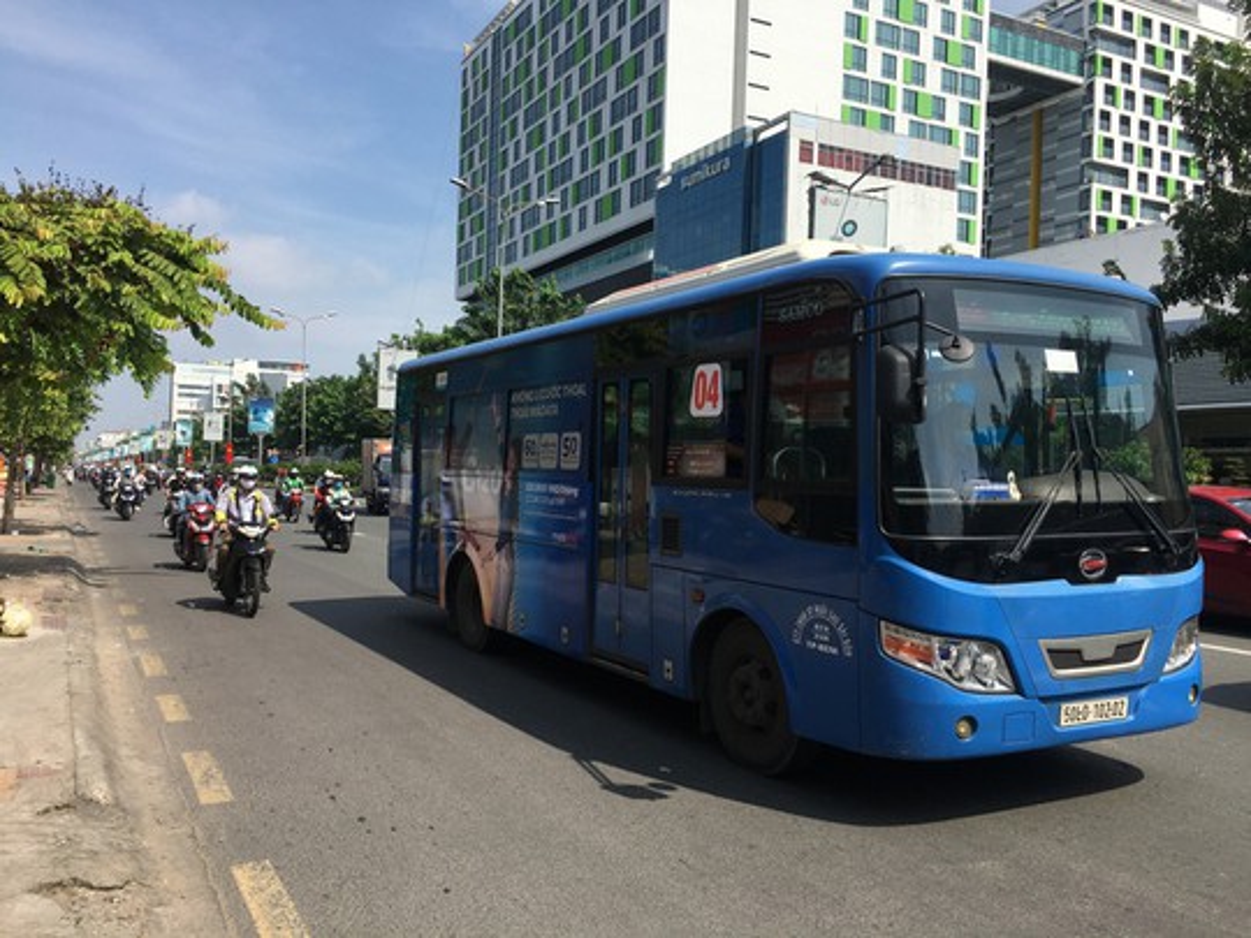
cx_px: 626
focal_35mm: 29
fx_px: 1048
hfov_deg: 61.7
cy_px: 469
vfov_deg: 48.2
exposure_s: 1/1672
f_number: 2.2
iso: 25
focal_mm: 4.15
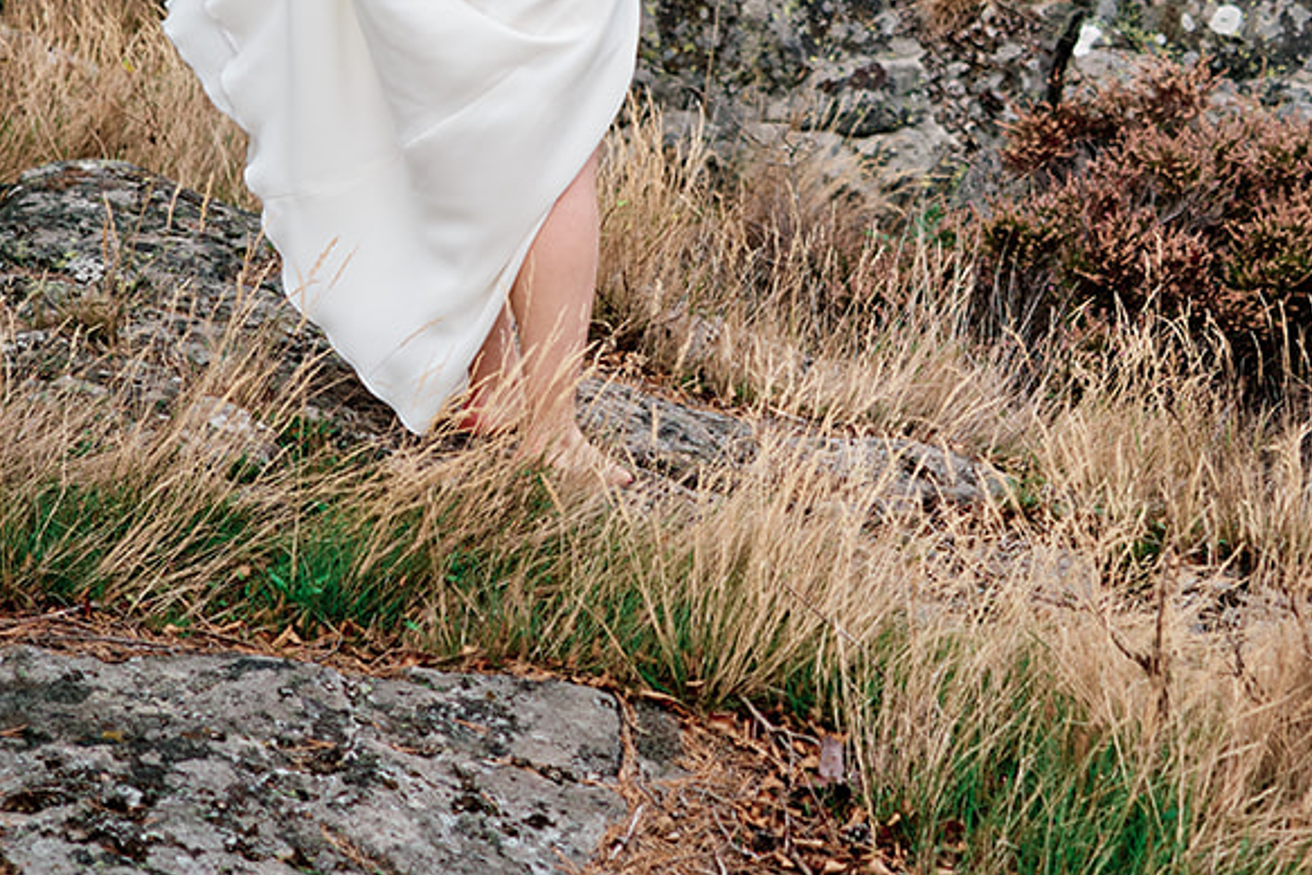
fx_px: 3499
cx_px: 986
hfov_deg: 21.1
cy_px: -188
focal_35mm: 96
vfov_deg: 13.8
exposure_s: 1/850
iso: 125
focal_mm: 23
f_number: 1.4
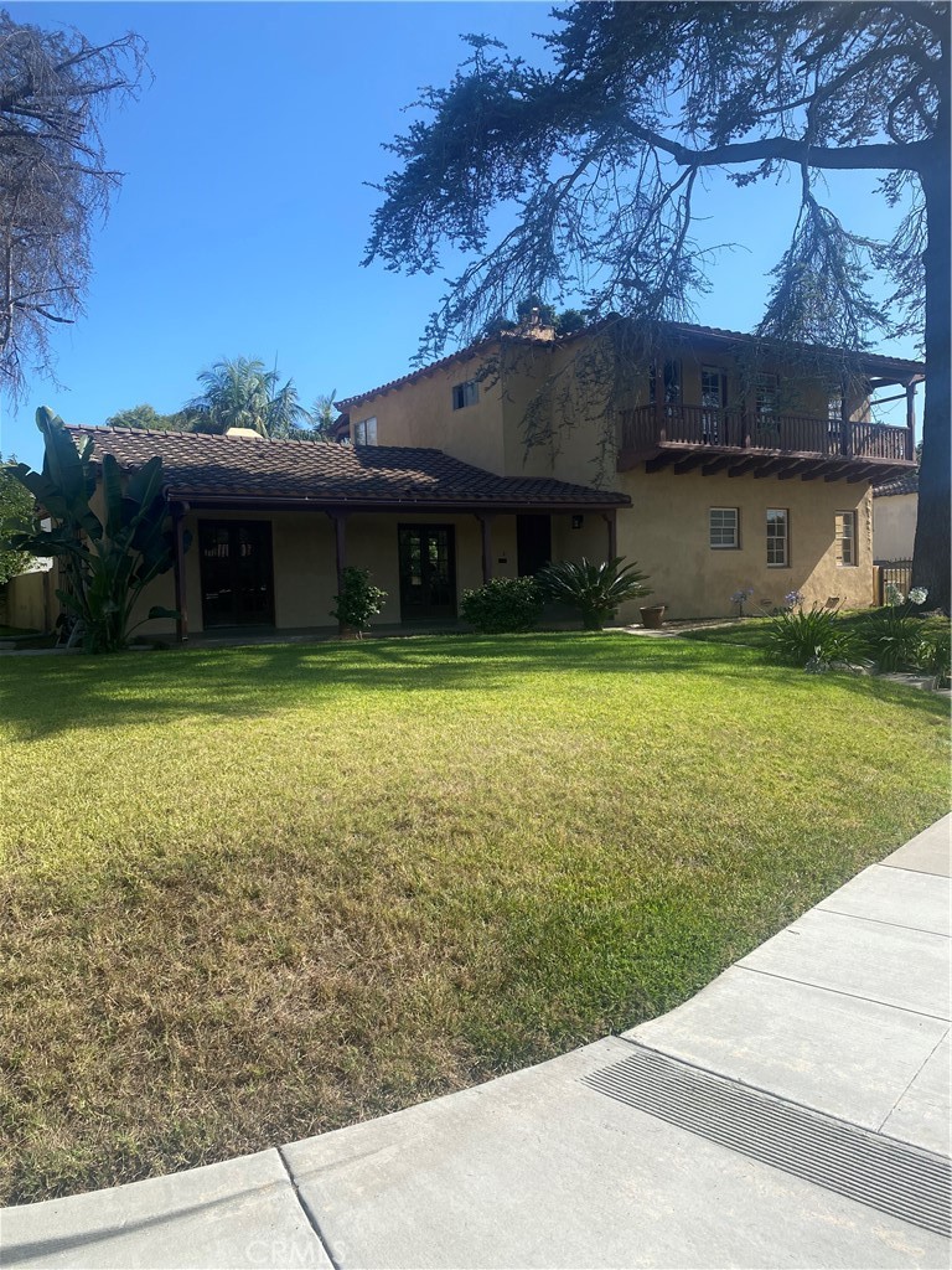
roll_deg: +1.2
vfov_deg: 67.3
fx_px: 953
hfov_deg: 53.1
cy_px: 635
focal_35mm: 26
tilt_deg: -0.6
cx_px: 476
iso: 32
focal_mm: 4.25
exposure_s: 1/1996
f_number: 1.8
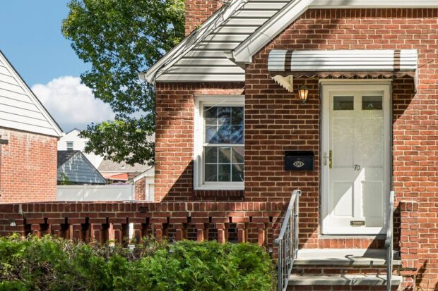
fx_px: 596
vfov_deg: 27.5
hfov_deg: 36.8
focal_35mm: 49
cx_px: 424
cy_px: 156
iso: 250
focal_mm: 19
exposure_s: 1/200
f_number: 9
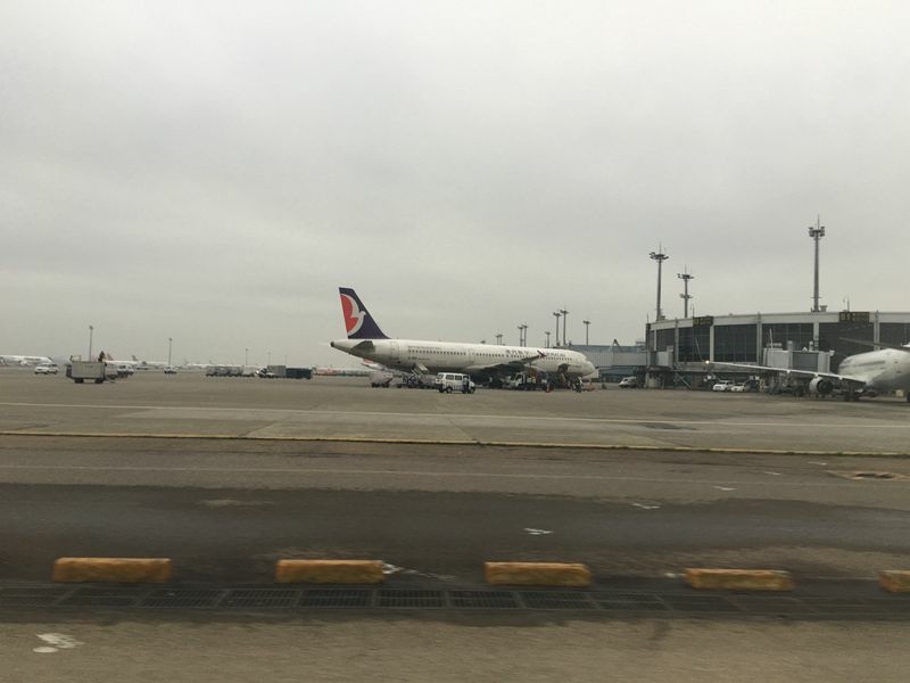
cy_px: 342
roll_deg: -1.4
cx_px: 455
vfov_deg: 48.2
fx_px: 762
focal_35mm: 29
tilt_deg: +3.5
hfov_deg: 61.7
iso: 40
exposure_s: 1/120
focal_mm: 4.15
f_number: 2.2
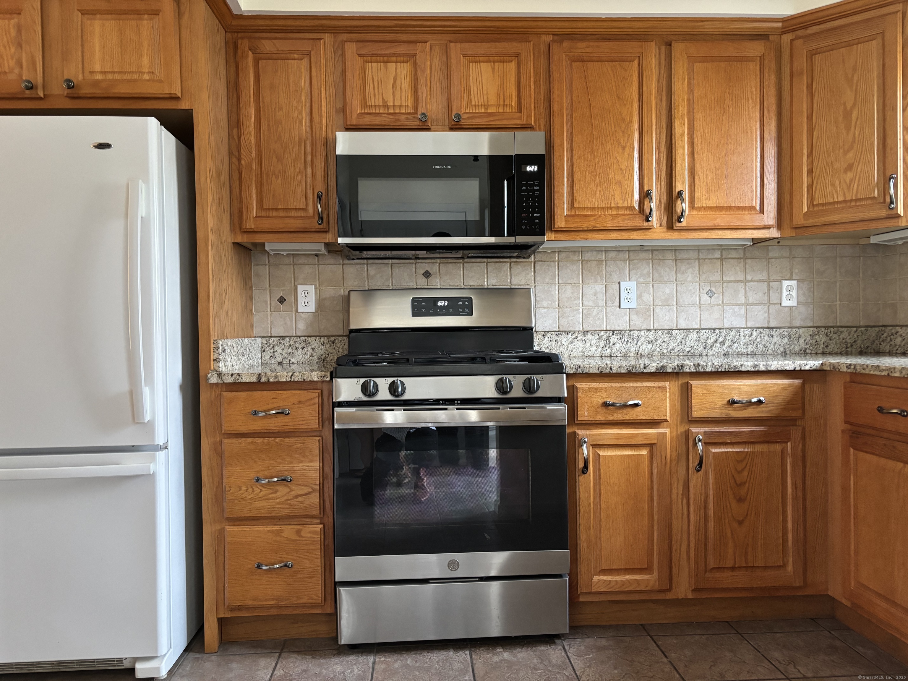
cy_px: 340
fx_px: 682
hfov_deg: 67.3
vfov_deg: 53.1
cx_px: 454
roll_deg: +0.4
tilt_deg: -2.1
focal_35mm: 26
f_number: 1.6
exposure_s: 1/60
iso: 500
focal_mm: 5.96
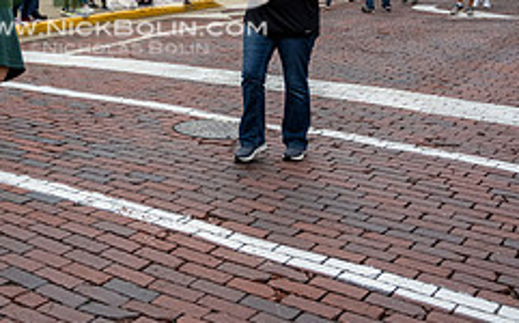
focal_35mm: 59
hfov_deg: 33.8
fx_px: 834
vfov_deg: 20.7
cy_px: -48
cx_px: 118
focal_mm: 24
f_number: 4
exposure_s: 1/1600
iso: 640
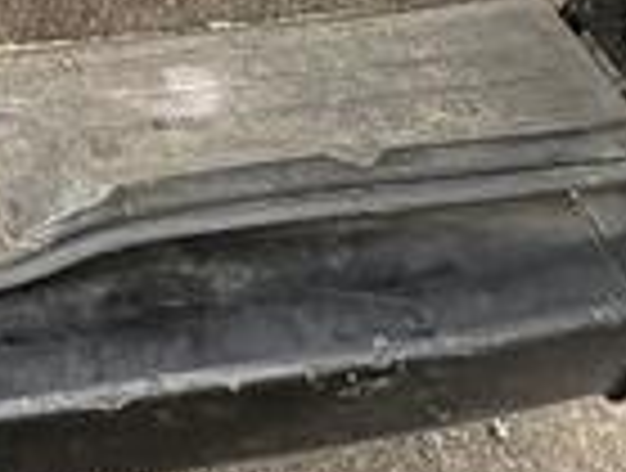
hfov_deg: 18.8
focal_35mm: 90
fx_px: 1632
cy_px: -899
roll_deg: +0.5
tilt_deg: -13.5
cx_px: -347
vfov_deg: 11.2
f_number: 2.2
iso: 80
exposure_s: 1/136
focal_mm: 2.22
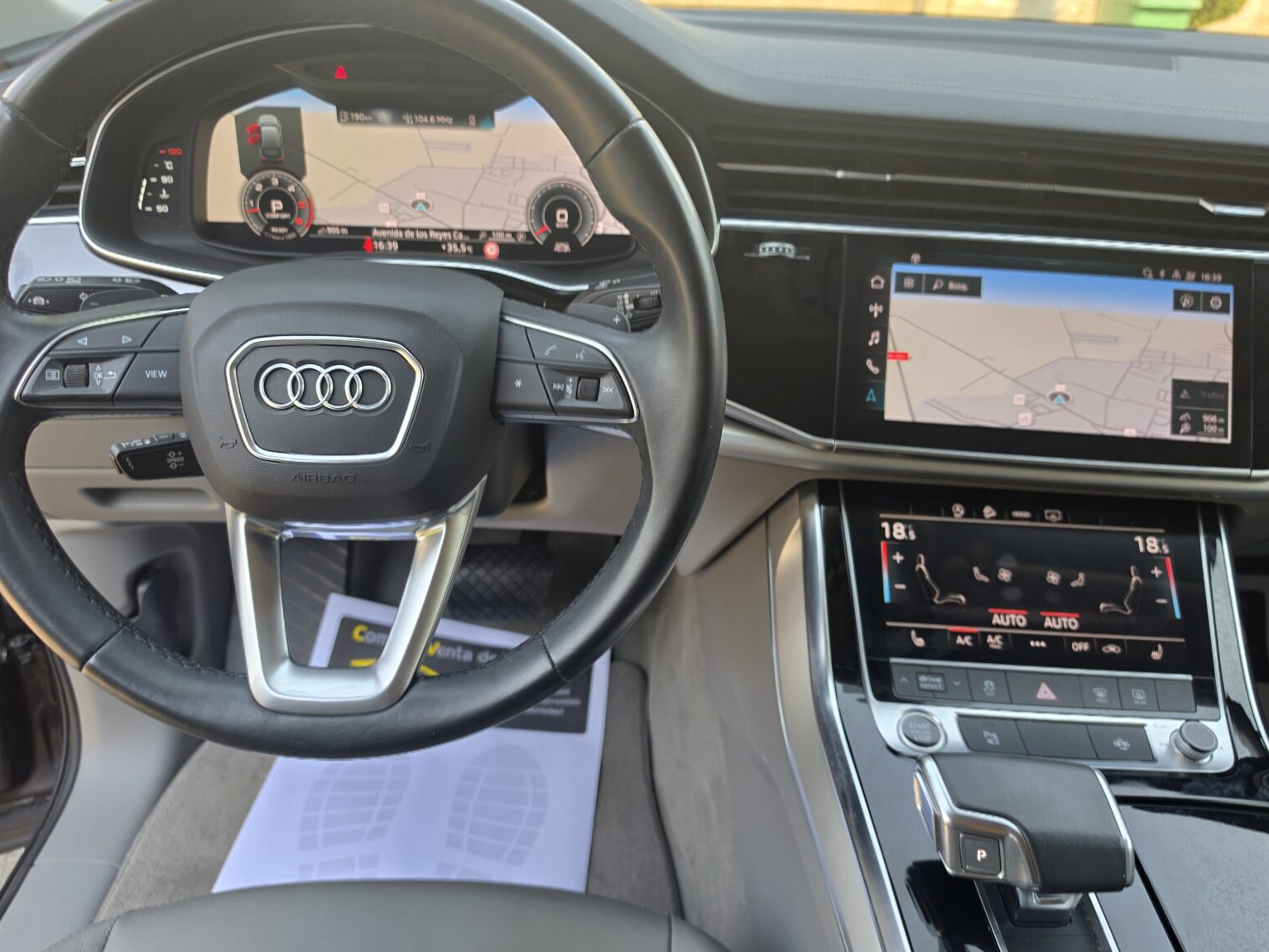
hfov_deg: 71.6
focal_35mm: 24
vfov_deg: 56.8
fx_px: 880
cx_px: 626
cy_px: 462
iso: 10
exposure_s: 1/75.9
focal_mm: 6.5
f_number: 1.4
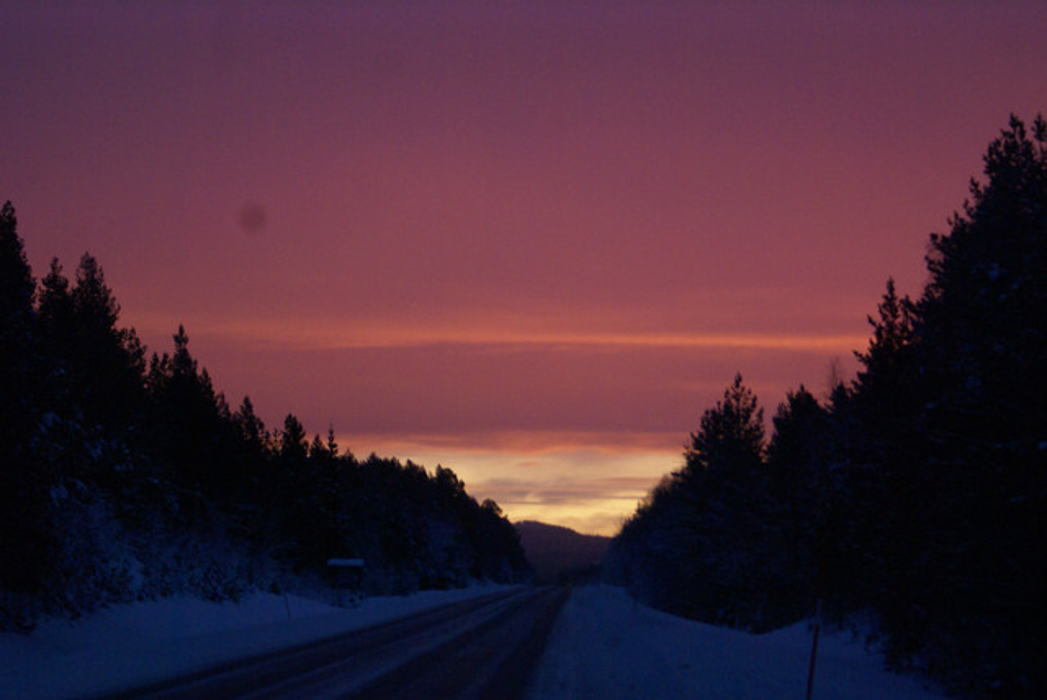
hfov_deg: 19.4
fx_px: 3056
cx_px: 524
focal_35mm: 105
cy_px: 350
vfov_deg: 13.1
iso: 800
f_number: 5.6
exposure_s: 1/200
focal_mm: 70
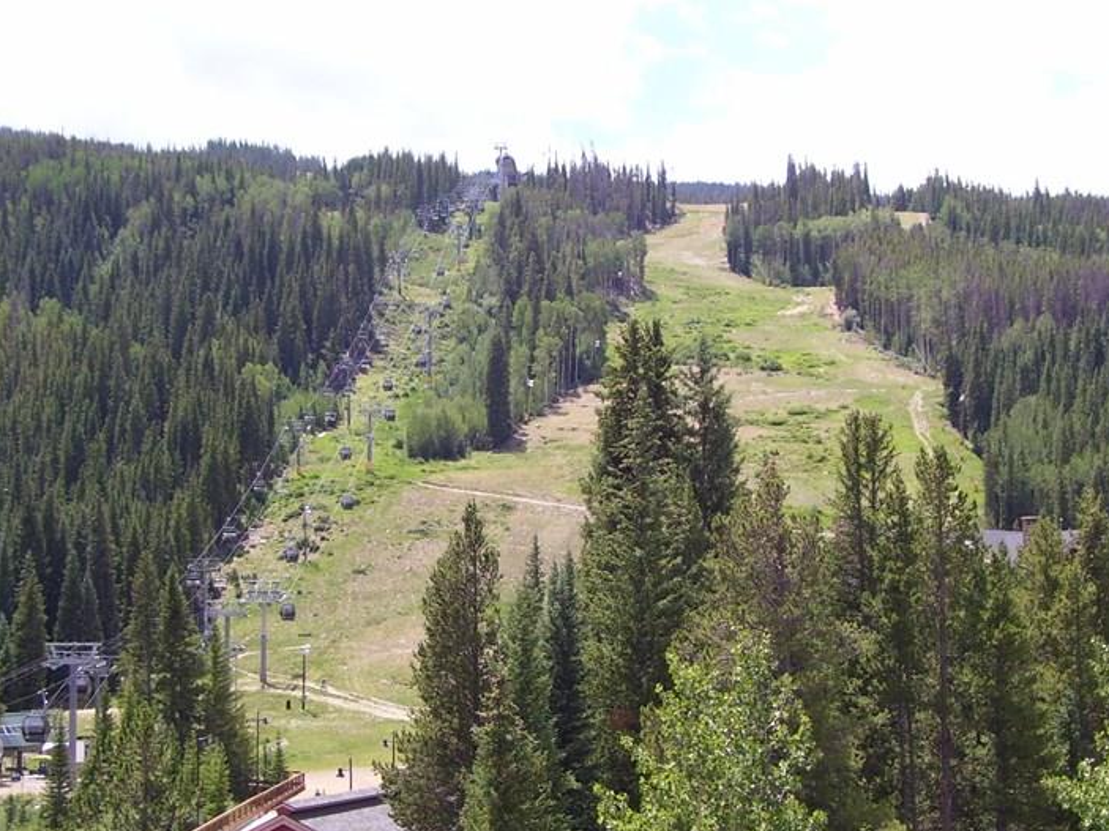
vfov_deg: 21.9
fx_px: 2146
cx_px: 601
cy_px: 503
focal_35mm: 67
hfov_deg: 29.0
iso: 80
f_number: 3
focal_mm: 7.6
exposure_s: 1/750
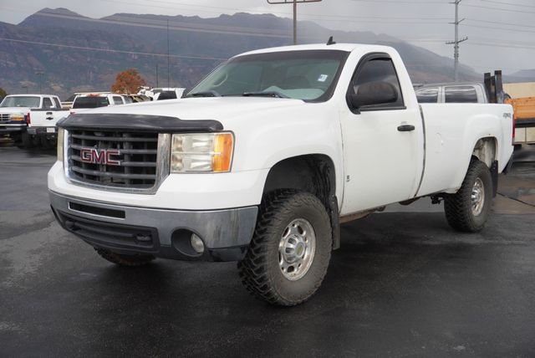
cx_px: 268
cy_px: 179
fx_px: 602
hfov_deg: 47.9
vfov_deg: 33.1
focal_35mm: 40
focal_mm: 27
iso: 100
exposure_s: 1/100
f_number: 6.3
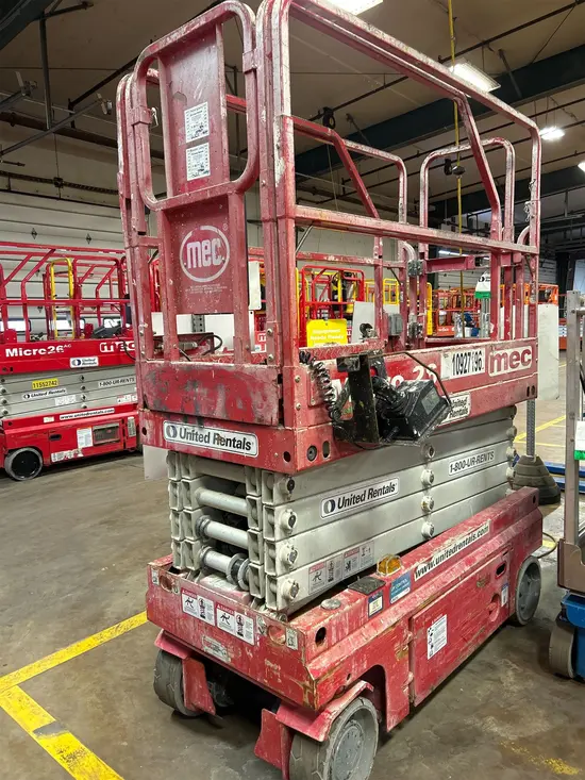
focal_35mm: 26
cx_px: 292
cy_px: 390
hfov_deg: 53.1
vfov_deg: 67.3
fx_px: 586
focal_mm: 5.7
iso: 200
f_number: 1.5
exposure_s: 1/60
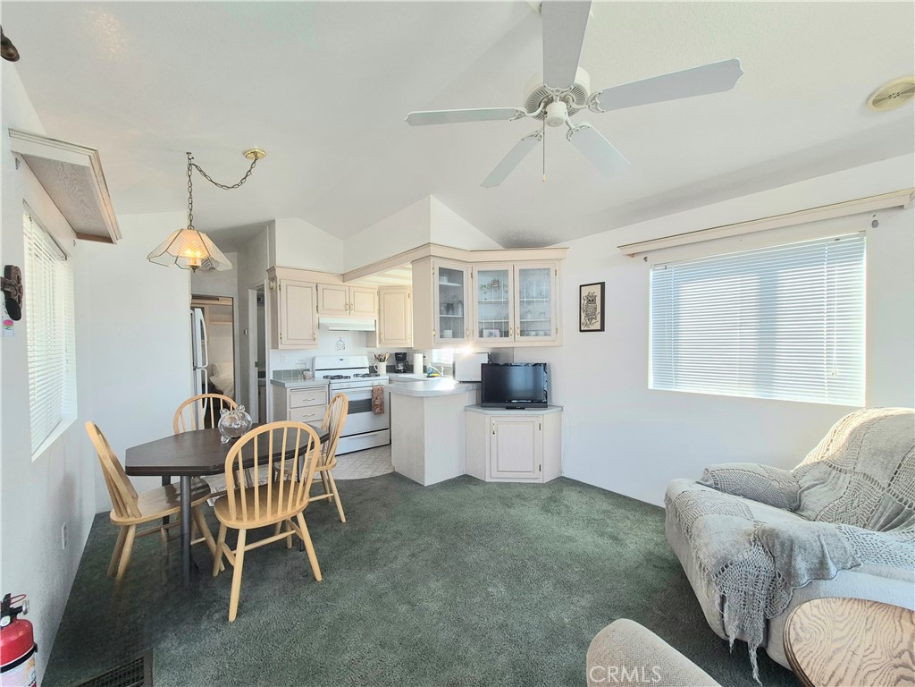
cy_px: 344
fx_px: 344
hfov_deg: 106.2
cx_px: 458
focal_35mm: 13
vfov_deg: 89.9
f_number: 2.2
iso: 50
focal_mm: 1.74
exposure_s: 1/120
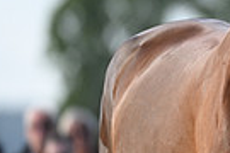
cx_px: 455
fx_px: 10969
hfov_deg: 1.2
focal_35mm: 1717
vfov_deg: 0.8
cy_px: 54
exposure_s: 1/1600
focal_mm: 400
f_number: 5
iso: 900
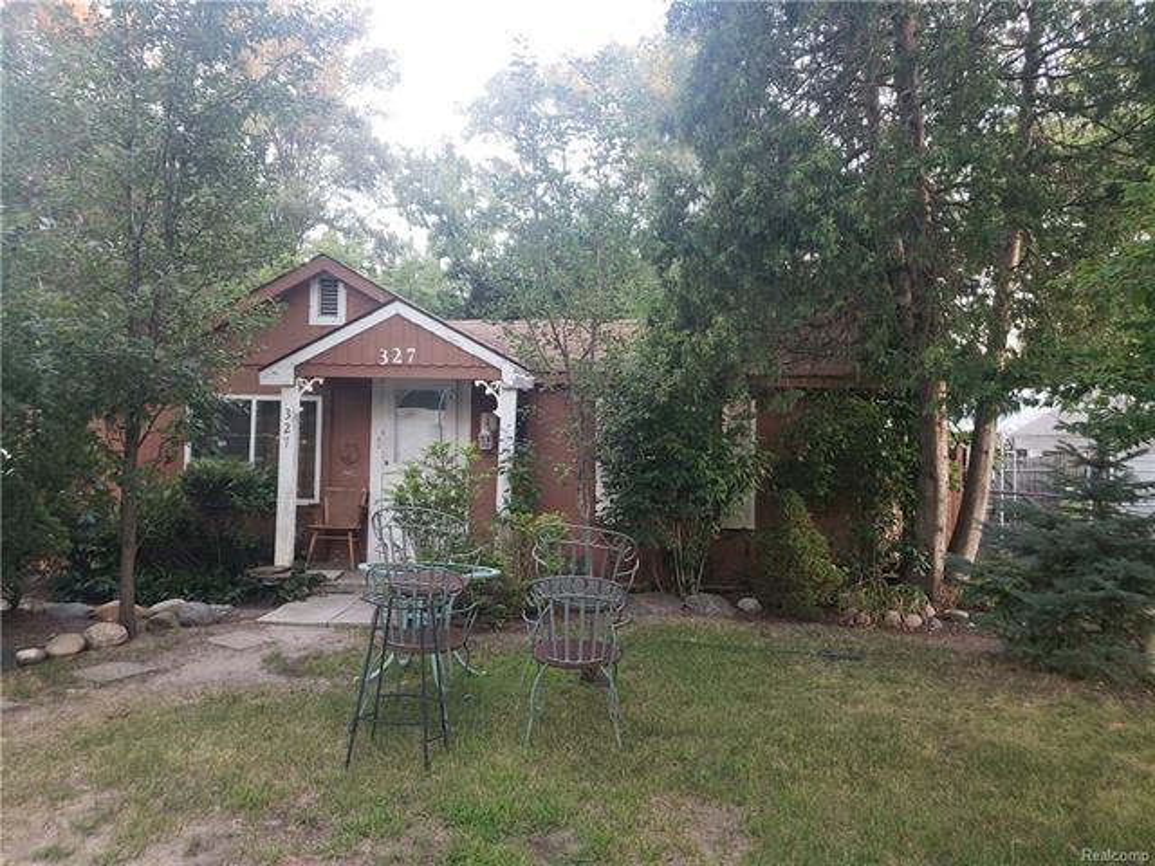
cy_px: 433
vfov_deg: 53.1
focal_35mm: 26
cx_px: 578
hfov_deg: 67.3
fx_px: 868
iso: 160
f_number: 1.5
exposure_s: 1/60
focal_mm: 4.3
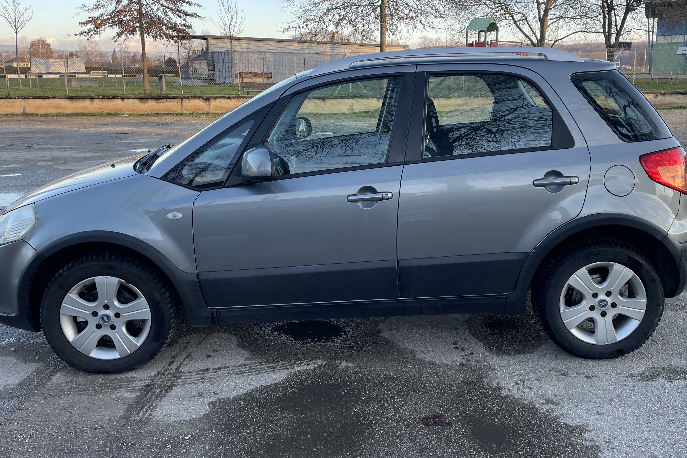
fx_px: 611
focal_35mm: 32
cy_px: 186
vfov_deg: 41.0
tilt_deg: -9.5
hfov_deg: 58.7
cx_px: 367
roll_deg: +0.5
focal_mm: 4.2
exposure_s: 1/297
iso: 32
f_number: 1.6
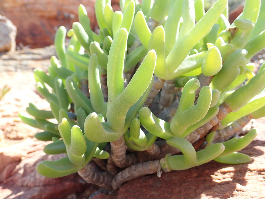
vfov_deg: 40.7
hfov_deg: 52.6
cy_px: 100
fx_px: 268
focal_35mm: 35
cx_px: 132
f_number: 3.5
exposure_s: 1/160
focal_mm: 6.42
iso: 100
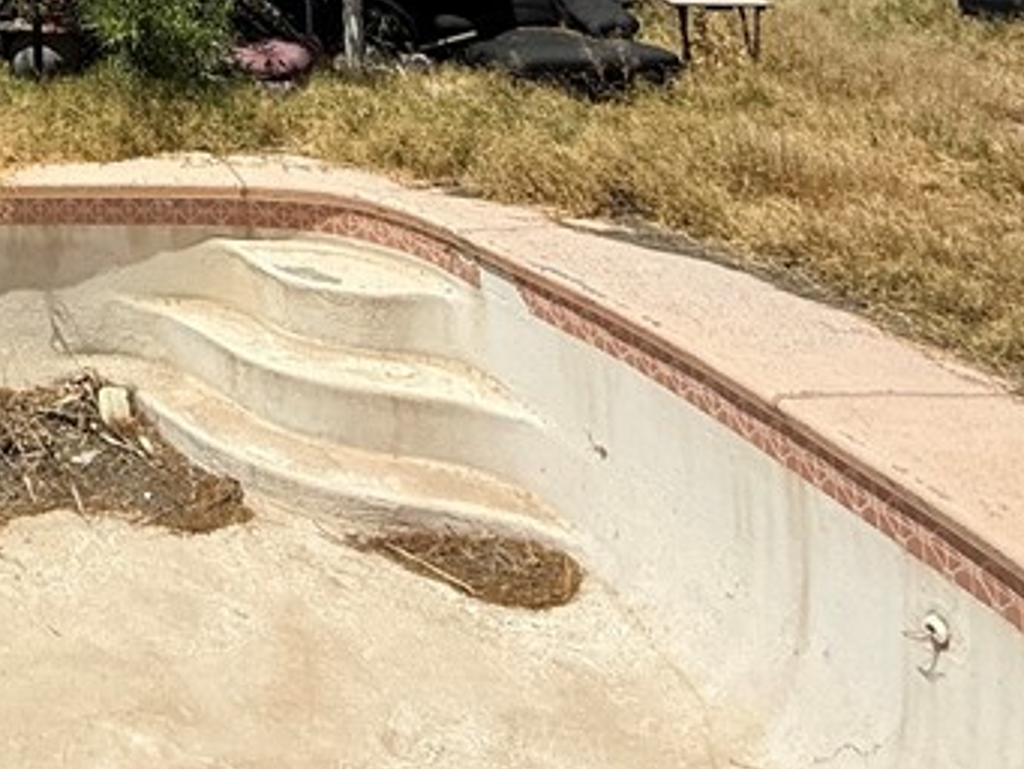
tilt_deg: +2.6
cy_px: -228
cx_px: -303
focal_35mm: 42
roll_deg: +2.6
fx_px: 1243
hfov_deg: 33.2
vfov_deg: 28.3
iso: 50
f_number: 2.2
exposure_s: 1/2092
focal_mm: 2.22
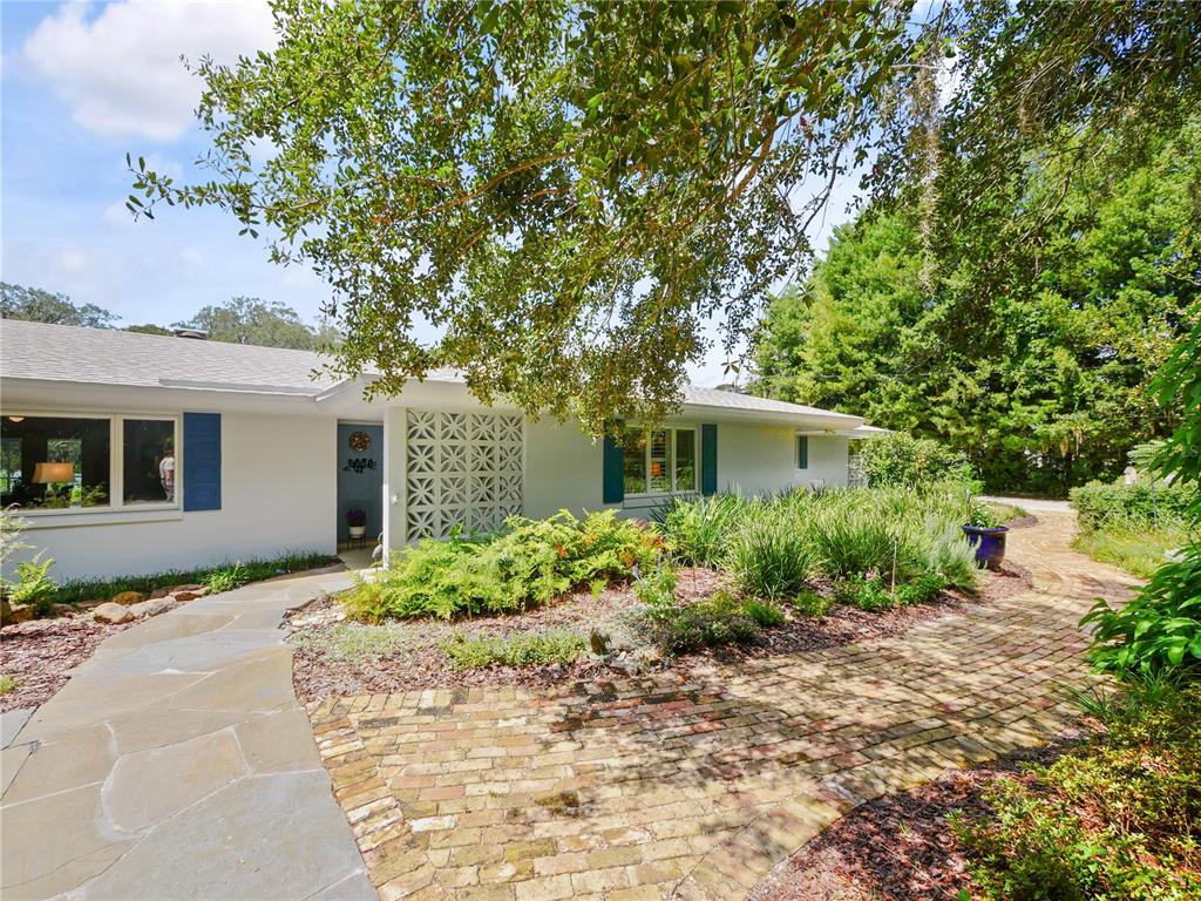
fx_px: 486
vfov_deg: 85.7
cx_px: 600
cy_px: 450
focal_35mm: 14
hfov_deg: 102.1
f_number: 6.3
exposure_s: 1/320
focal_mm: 7
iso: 200
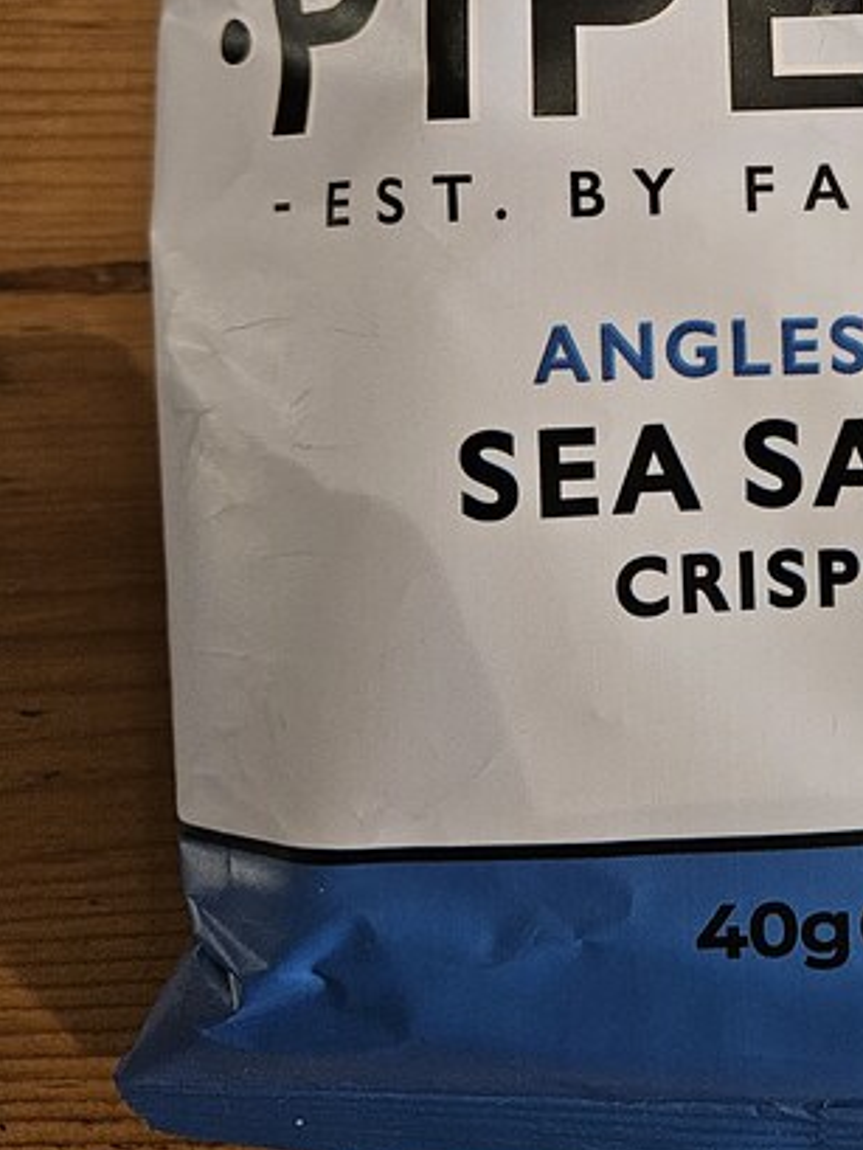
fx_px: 1495
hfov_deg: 30.6
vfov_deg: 40.5
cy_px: 242
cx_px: 796
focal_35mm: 45
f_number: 1.8
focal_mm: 5.4
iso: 640
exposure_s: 1/50
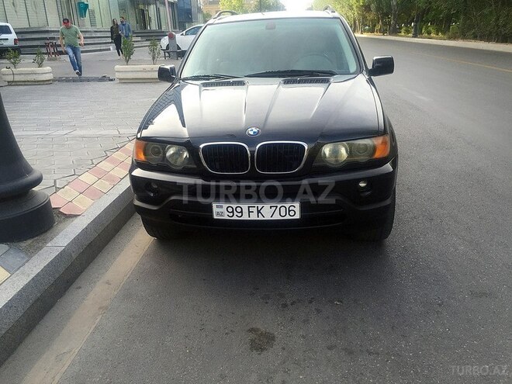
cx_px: 256
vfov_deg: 48.2
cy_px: 192
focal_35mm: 29
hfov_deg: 61.7
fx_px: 429
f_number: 2.2
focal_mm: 4.15
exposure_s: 1/194
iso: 32
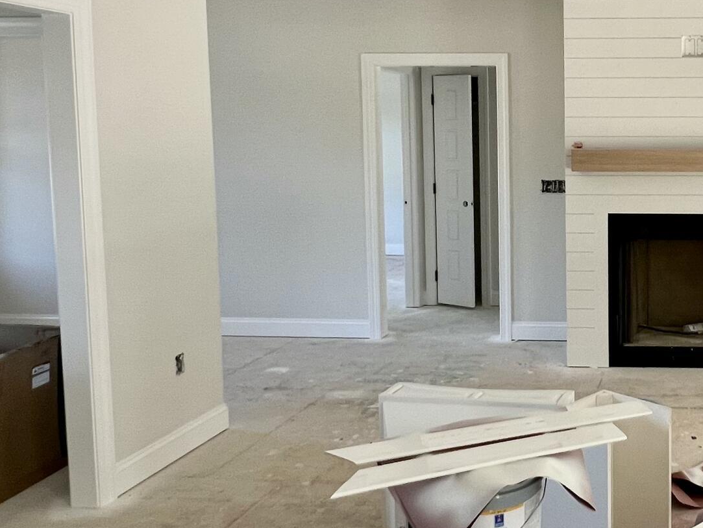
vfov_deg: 39.3
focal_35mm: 36
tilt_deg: -4.9
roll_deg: +0.5
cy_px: 183
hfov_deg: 45.0
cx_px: 672
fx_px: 731
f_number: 1.8
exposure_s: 1/99
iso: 125
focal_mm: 1.57
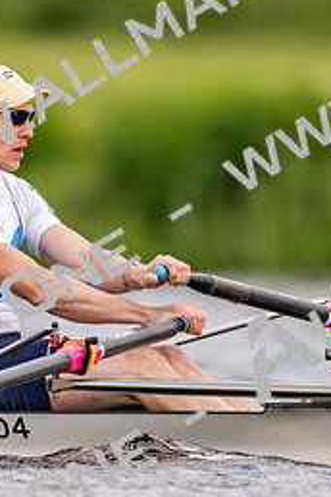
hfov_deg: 1.0
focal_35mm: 1347
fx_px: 18576
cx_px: 83
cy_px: 222
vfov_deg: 1.5
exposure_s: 1/2500
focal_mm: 600
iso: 800
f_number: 4
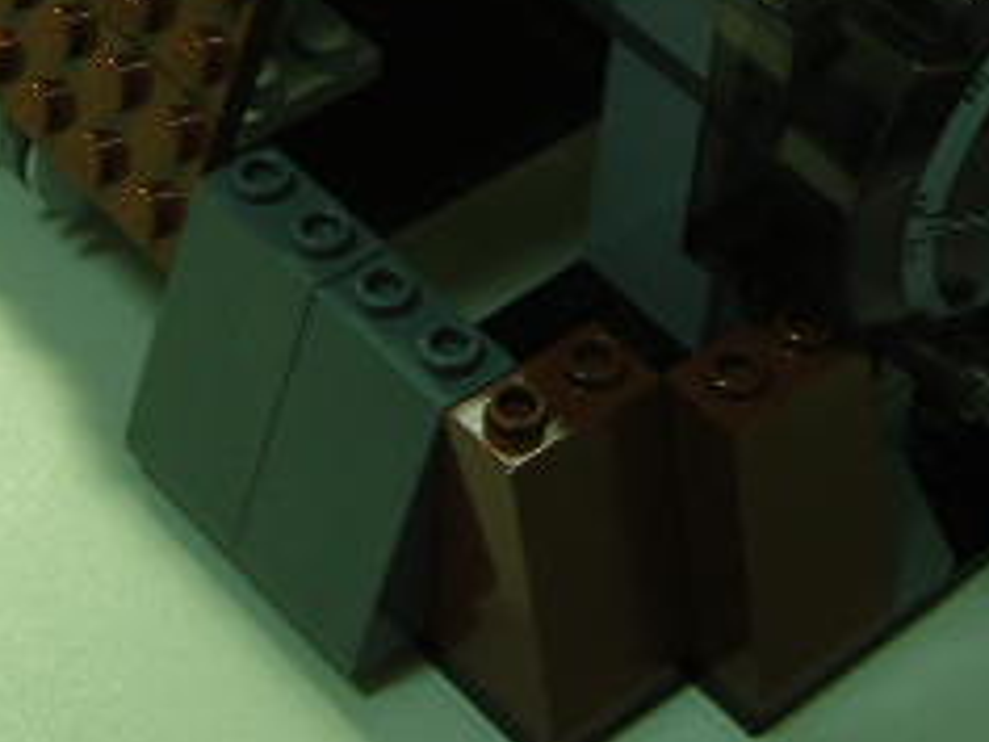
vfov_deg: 13.9
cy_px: -163
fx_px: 2943
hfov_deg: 19.0
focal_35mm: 103
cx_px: 323
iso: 51
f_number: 3.2
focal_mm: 6.3
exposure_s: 1/4
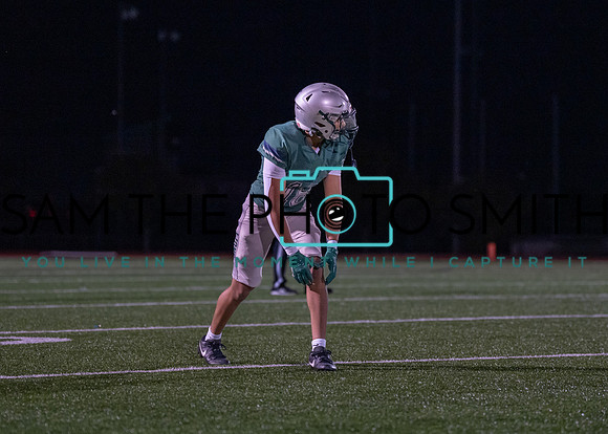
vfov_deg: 9.0
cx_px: 334
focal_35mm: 160
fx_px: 2757
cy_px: 214
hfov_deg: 12.6
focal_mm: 118
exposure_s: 1/1000
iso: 3200
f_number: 2.8
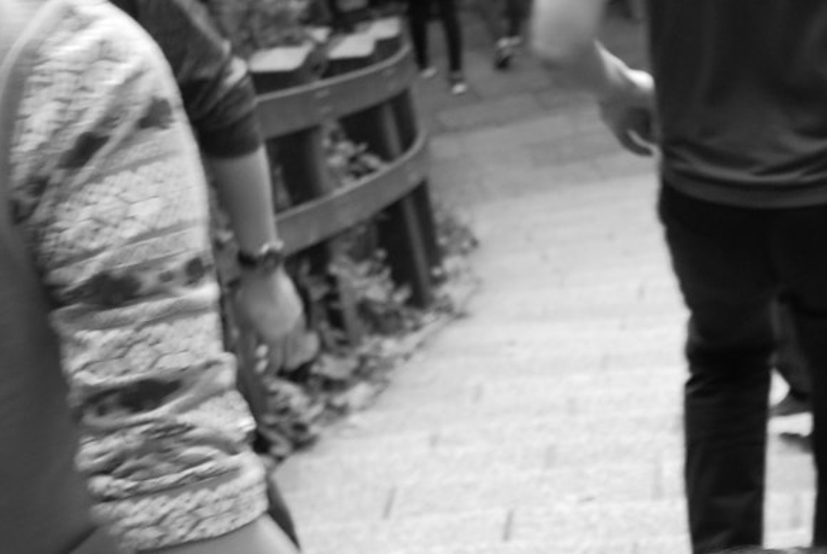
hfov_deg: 21.0
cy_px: 937
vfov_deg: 13.3
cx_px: 740
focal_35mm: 95
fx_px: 2186
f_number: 3.5
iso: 200
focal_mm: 18
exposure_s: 1/100
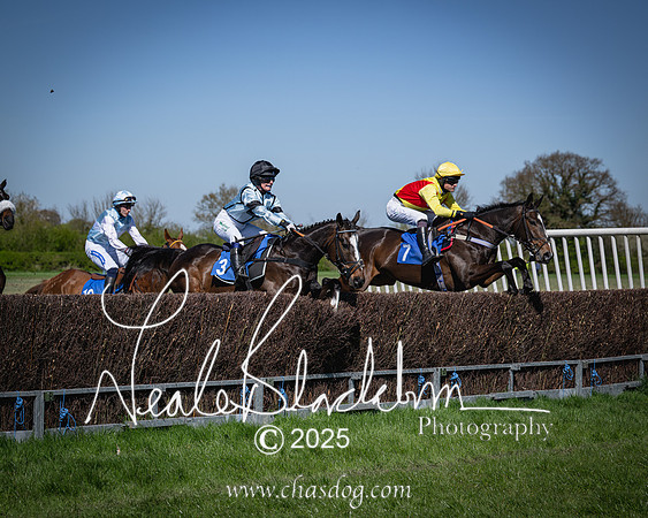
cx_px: 276
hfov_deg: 21.3
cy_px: 261
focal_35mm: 90
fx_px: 1722
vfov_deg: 17.1
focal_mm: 79
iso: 100
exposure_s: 1/2000
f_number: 4
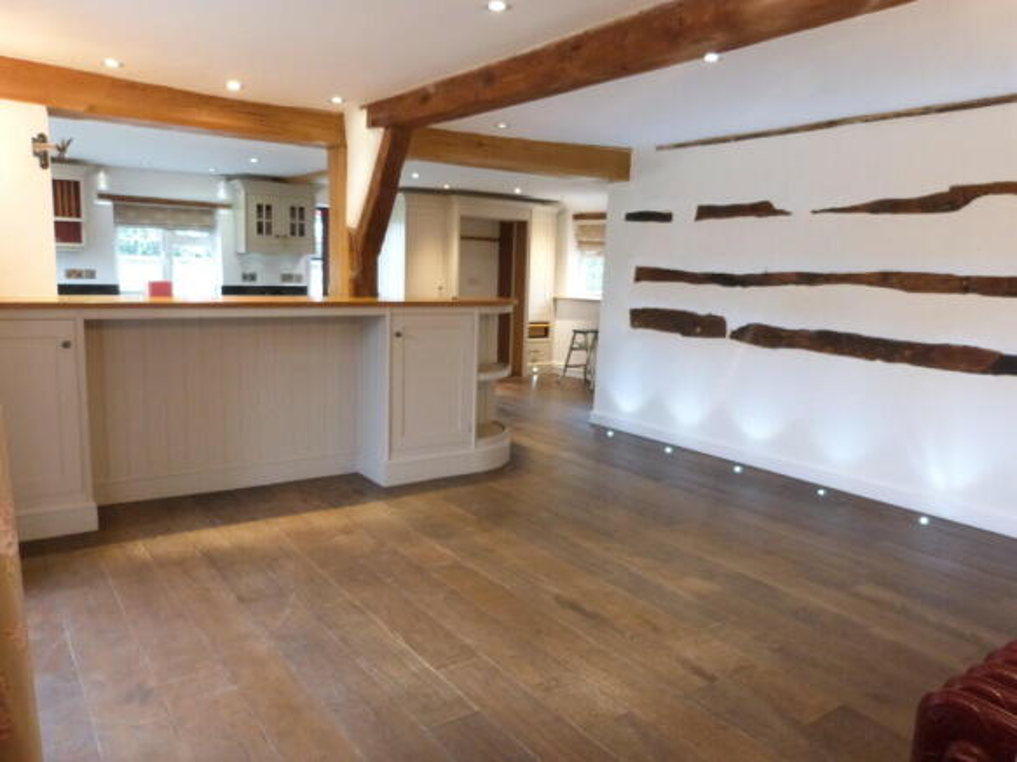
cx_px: 508
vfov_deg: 54.9
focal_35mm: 25
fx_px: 734
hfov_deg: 69.4
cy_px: 381
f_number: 2.8
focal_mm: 4.5
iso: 400
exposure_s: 1/20
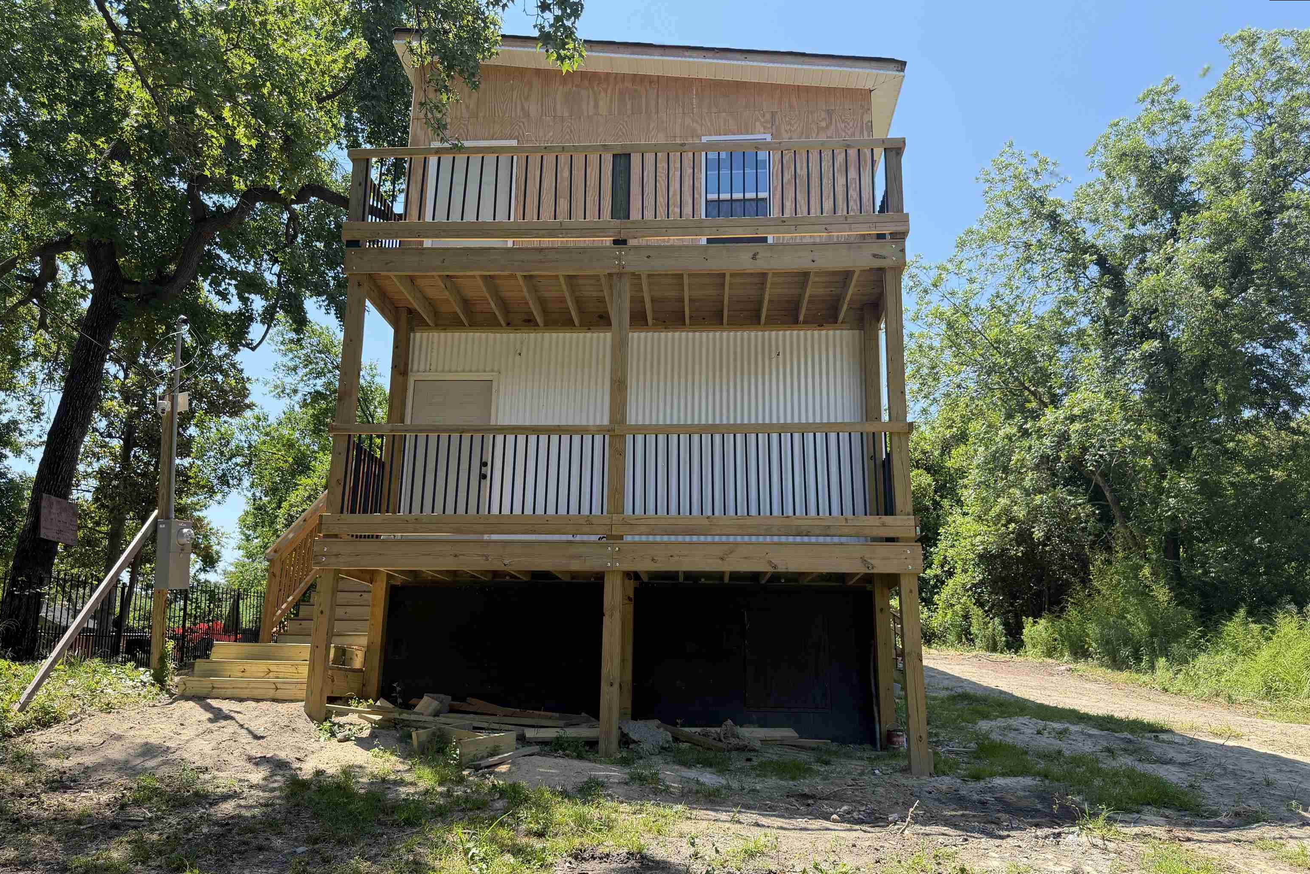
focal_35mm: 25
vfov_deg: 51.2
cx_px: 654
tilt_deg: +16.9
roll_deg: +0.8
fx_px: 910
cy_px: 471
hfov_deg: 71.5
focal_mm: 6.76
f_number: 1.78
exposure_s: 1/1855
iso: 100
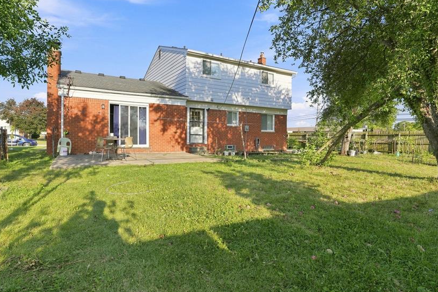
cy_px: 137
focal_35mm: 20
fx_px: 243
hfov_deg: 84.0
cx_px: 224
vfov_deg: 61.9
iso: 100
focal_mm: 16
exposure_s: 1/160
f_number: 6.3
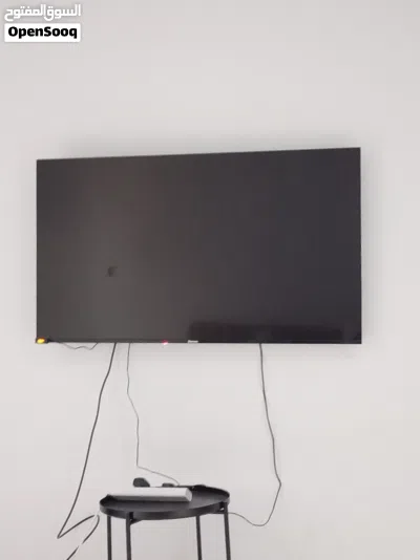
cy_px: 280
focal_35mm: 51
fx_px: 826
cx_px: 210
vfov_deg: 37.5
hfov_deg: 28.5
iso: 1458
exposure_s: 1/20
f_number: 1.8
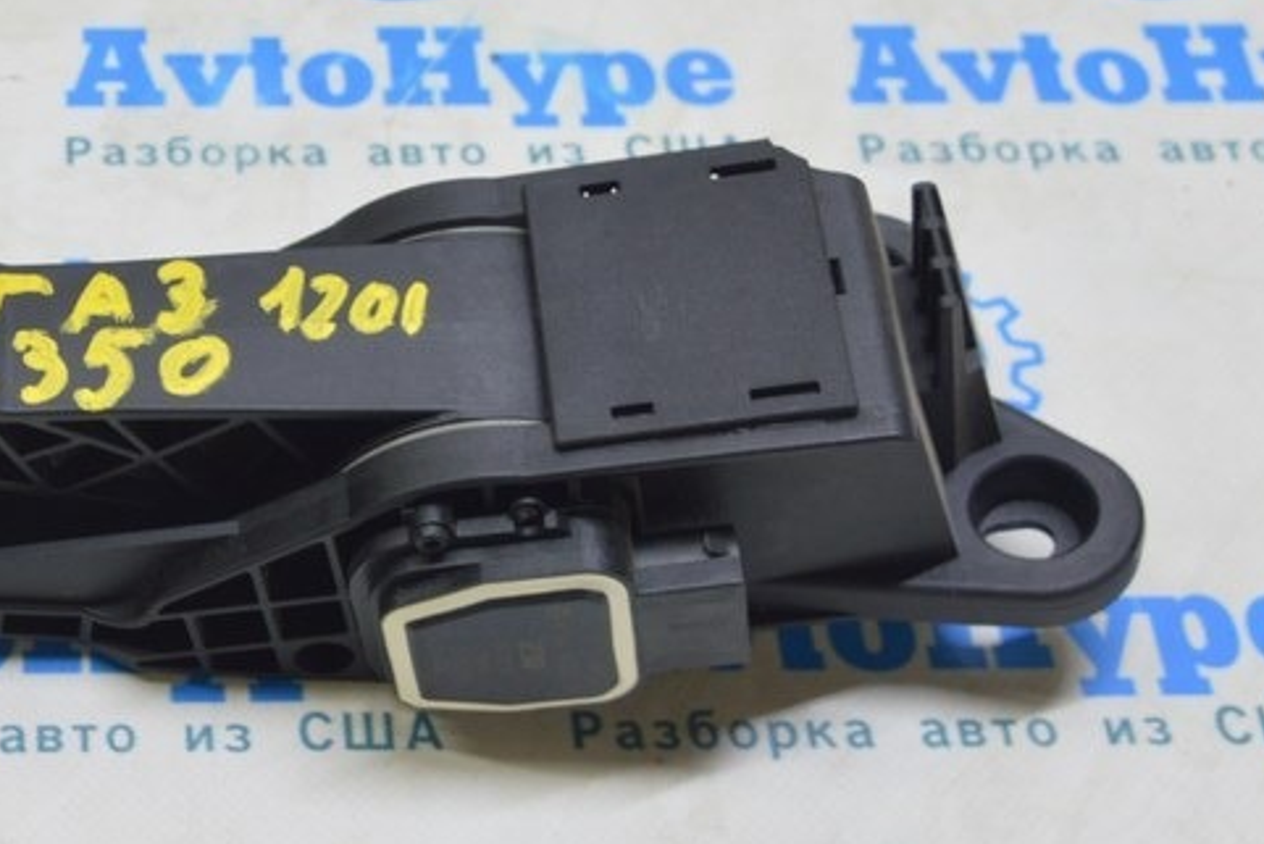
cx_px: -5
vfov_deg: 16.5
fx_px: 2915
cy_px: 364
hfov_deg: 23.4
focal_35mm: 83
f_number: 5.6
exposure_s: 1/20
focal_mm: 26
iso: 400
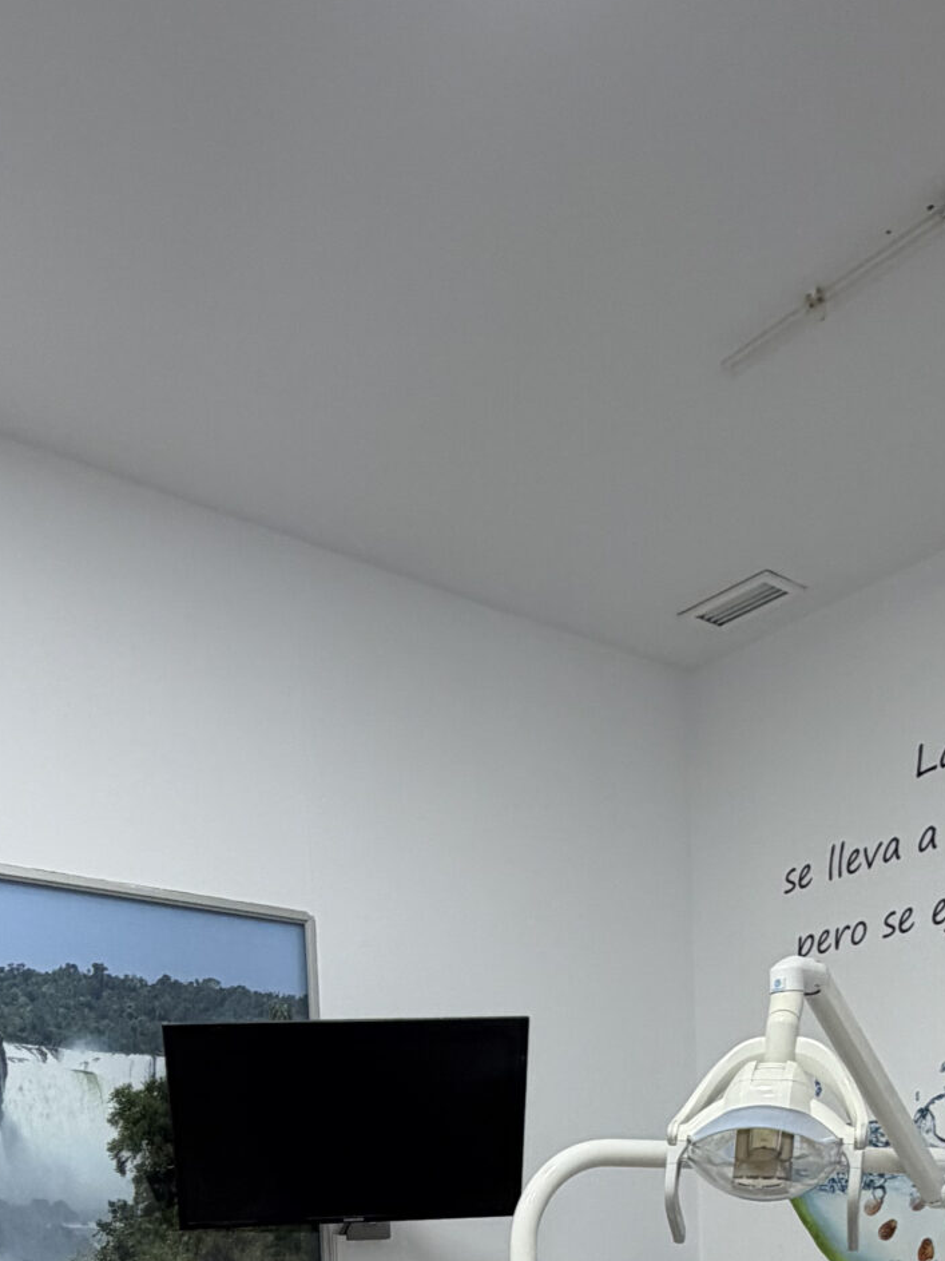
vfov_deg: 38.9
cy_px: 1435
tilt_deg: -7.0
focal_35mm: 38
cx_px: 472
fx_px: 1383
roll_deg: +1.3
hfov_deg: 37.7
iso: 125
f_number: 2.2
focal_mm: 2.22
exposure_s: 1/100
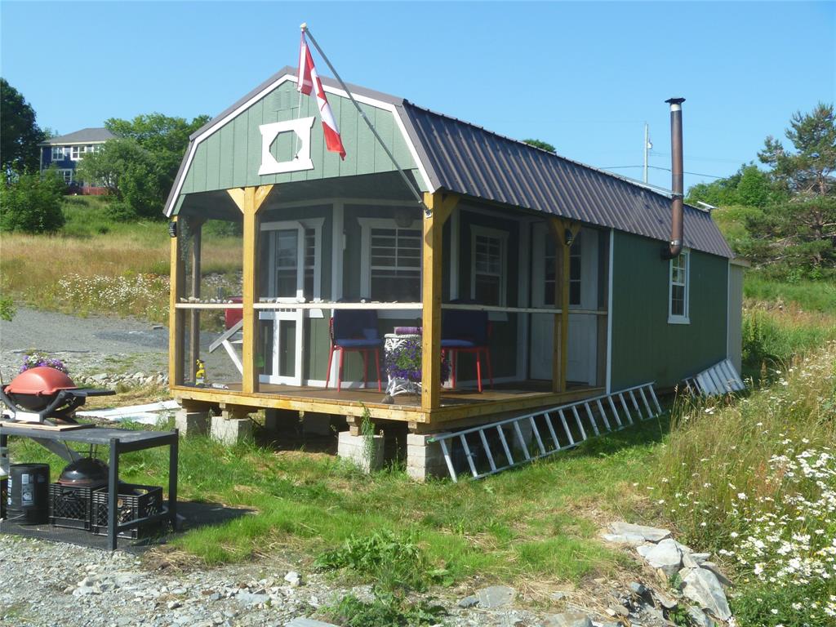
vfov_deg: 40.7
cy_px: 314
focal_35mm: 35
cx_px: 418
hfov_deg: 52.6
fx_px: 845
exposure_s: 1/160
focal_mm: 6.3
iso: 80
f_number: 5.6
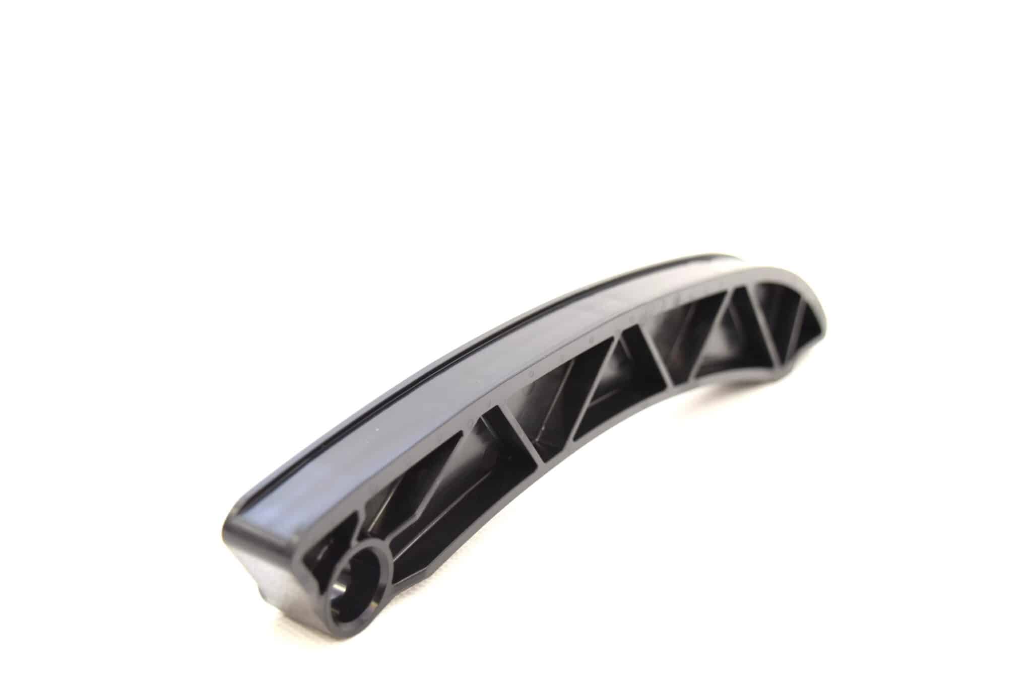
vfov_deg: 25.8
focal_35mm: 52
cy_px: 345
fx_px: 1507
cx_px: 516
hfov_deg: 37.8
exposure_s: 1/100
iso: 400
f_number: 5
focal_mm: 35
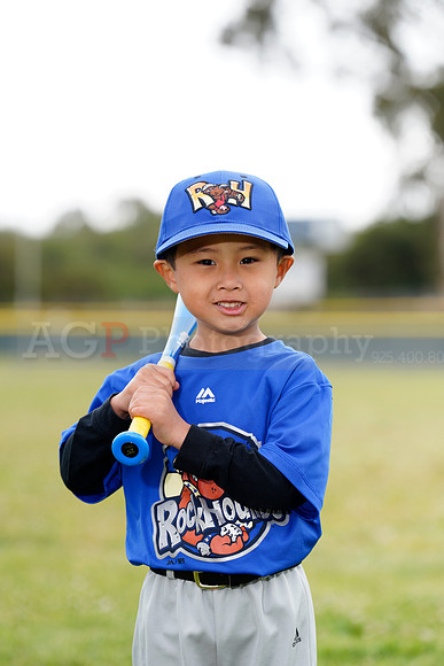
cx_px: 222
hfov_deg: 8.6
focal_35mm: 160
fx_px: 2958
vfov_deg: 12.8
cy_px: 333
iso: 100
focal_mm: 160
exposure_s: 1/250
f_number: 4.5
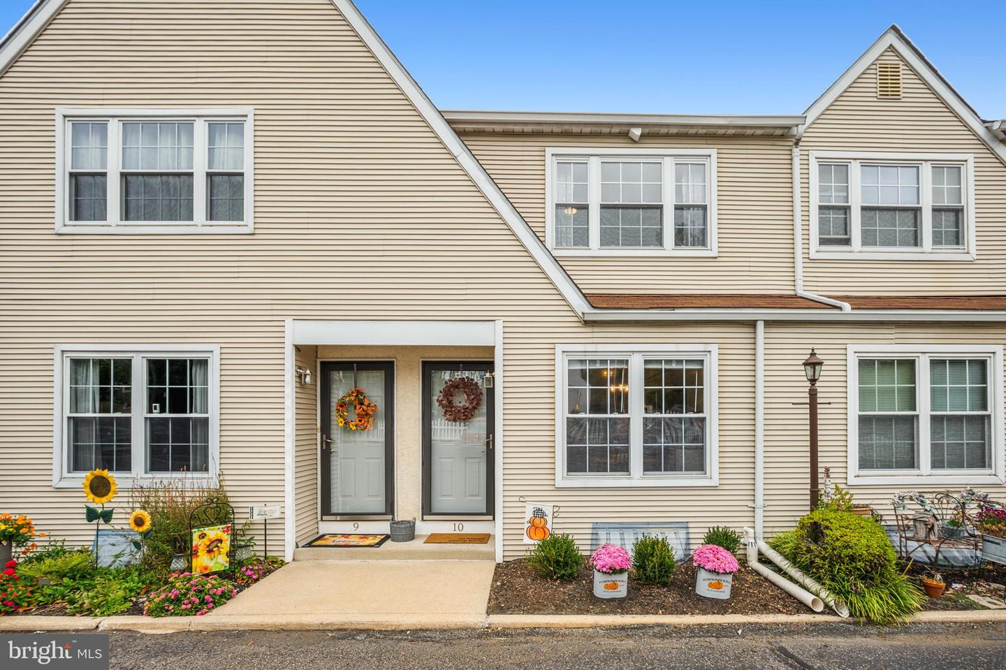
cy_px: 335
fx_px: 447
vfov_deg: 73.7
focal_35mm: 16
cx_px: 503
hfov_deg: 96.8
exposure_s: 1/250
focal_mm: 16
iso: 80
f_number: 8
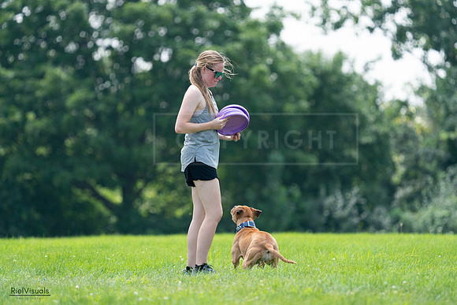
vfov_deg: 3.5
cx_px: 228
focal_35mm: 391
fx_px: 4964
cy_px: 152
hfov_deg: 5.3
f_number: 6.3
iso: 2500
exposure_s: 1/4000
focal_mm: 391
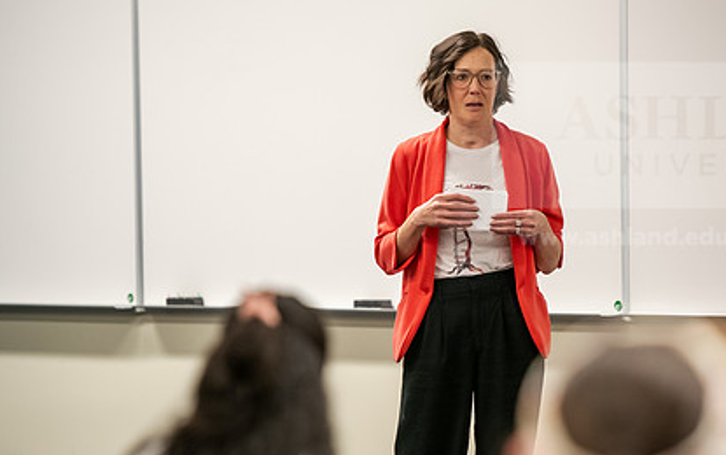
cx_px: 439
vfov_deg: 5.4
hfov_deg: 8.7
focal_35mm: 242
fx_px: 4791
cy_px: 274
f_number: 2.8
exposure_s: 1/200
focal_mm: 170
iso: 2000
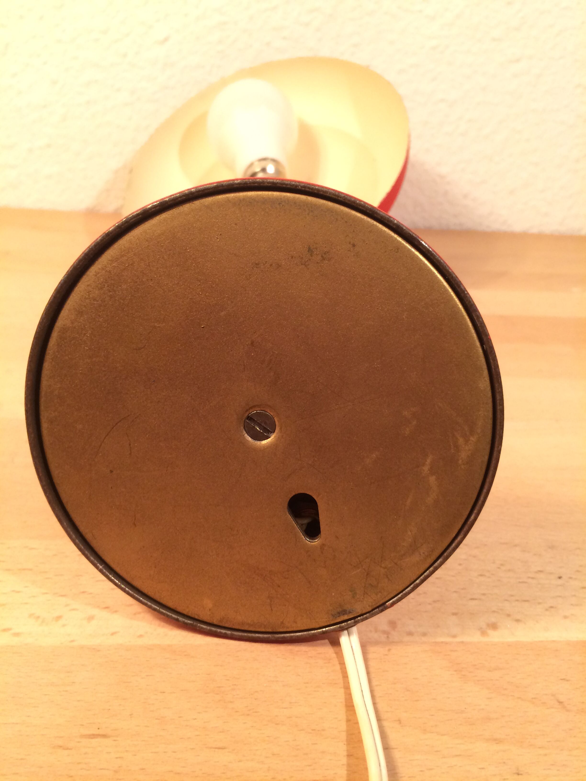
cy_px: 390
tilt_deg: -30.2
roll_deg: -3.2
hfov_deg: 48.2
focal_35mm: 29
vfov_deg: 61.7
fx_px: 655
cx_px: 293
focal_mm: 4.15
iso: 100
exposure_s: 1/33
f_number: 2.2
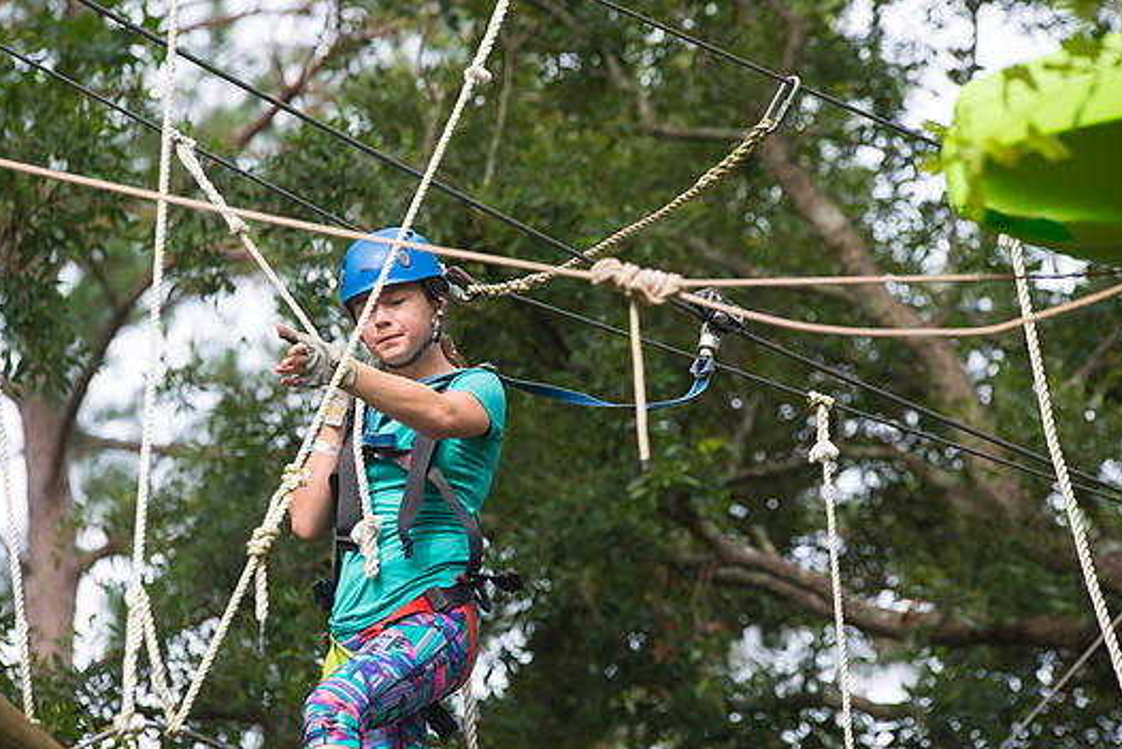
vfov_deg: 6.3
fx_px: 6860
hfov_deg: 9.3
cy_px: 395
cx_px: 522
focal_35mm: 220
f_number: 5
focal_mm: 200
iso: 1250
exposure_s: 1/2000
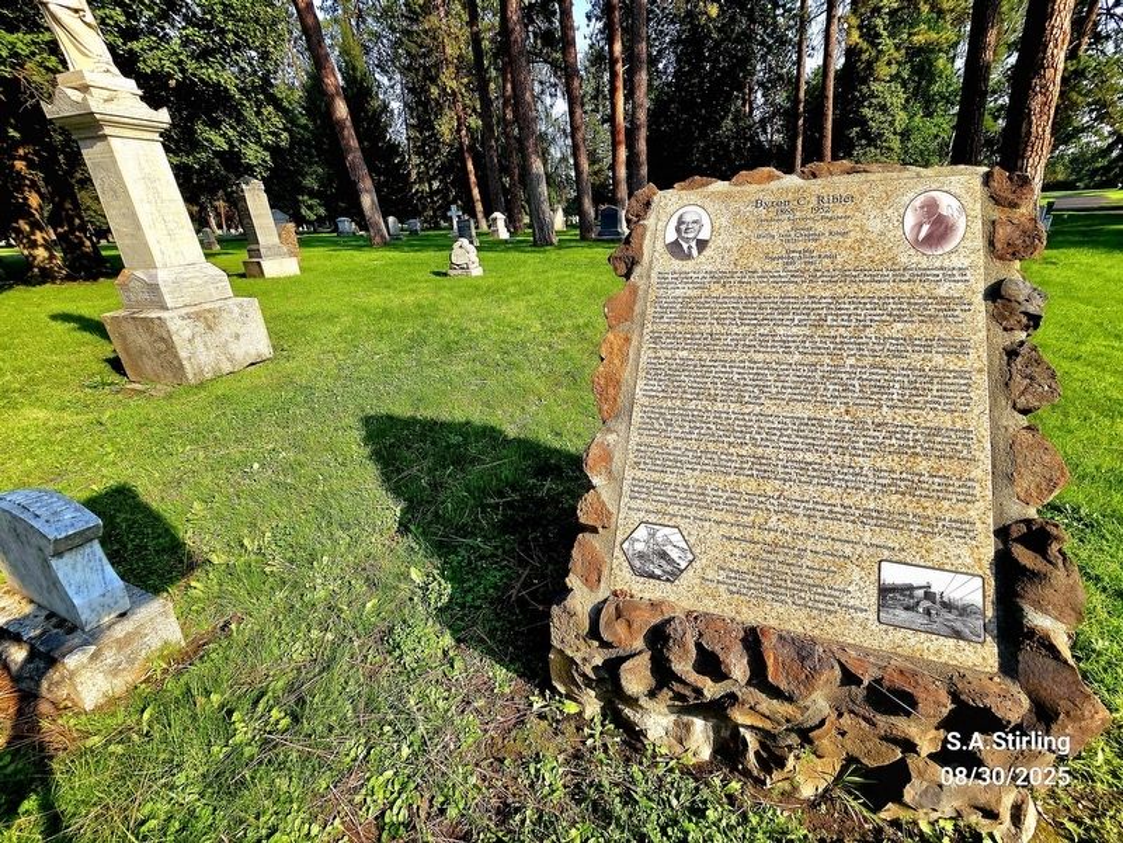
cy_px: 422
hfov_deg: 106.2
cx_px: 562
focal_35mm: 13
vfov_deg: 89.9
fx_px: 422
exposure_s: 1/1250
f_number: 2.2
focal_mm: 2.2
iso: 50
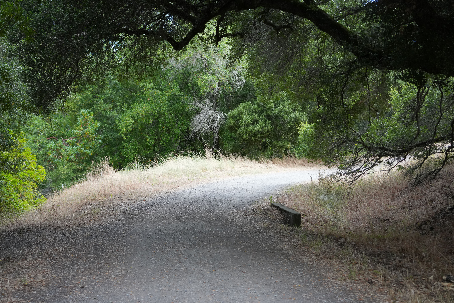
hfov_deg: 39.6
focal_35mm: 50
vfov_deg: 27.0
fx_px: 631
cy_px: 152
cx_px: 227
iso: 800
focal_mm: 50
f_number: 4.5
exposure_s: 1/400
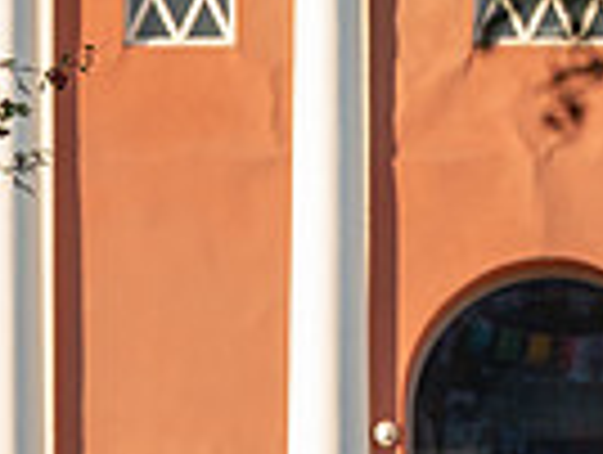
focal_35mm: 782
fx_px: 13647
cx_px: 532
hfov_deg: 2.5
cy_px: 1081
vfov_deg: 1.9
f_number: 4
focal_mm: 135
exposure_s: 1/640
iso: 400
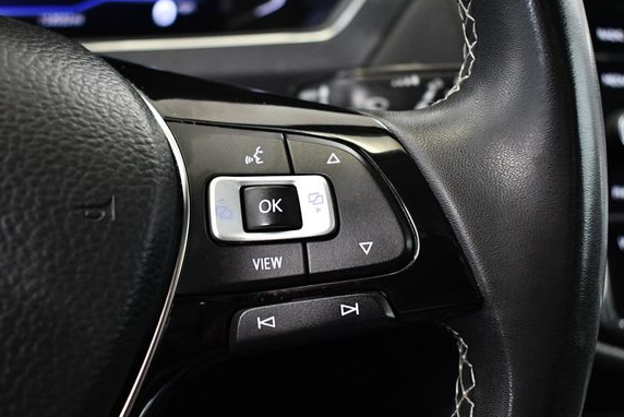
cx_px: 301
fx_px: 815
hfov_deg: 41.9
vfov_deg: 28.7
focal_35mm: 47
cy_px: 229
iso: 3200
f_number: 3.8
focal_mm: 21
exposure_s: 1/80
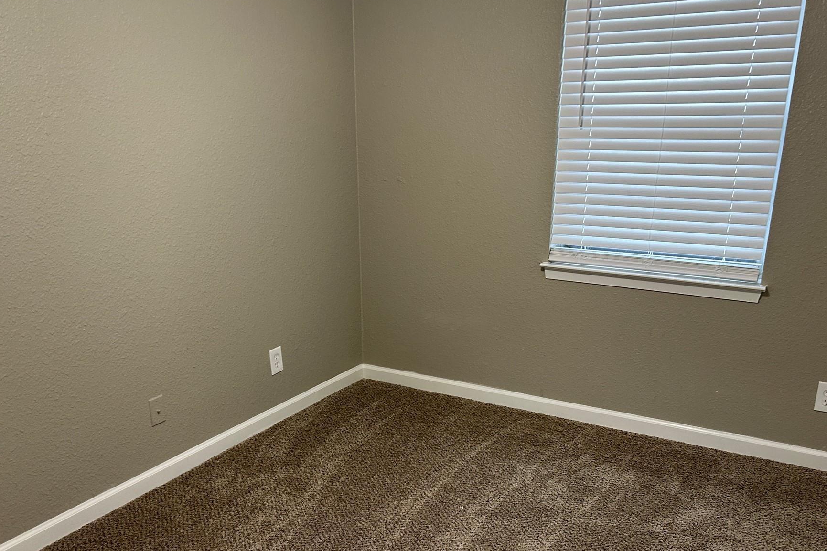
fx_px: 735
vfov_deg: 40.7
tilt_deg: -19.1
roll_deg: -0.3
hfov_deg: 58.7
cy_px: 360
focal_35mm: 32
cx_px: 417
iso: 160
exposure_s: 1/60
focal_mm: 5.7
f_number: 1.5
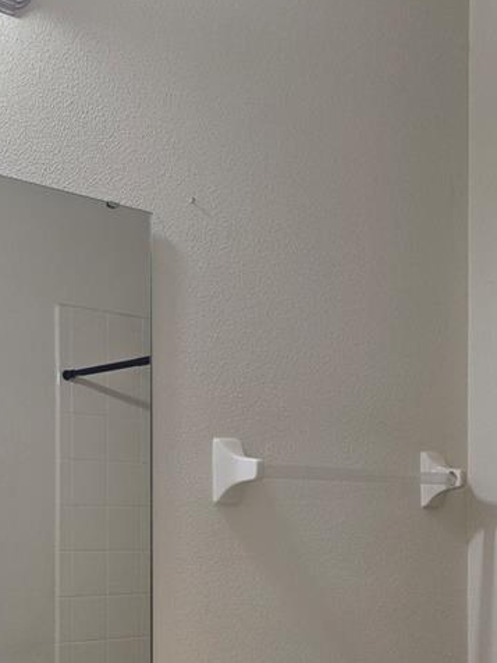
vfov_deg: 32.1
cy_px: 553
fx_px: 1110
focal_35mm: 58
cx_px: 145
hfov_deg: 25.0
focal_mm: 6.3
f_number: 1.7
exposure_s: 1/120
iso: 100
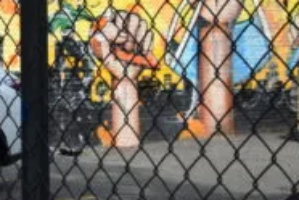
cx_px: -48
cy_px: 18
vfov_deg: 11.7
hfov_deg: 17.0
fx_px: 963
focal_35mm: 116
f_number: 8
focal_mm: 24
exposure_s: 1/250
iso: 200
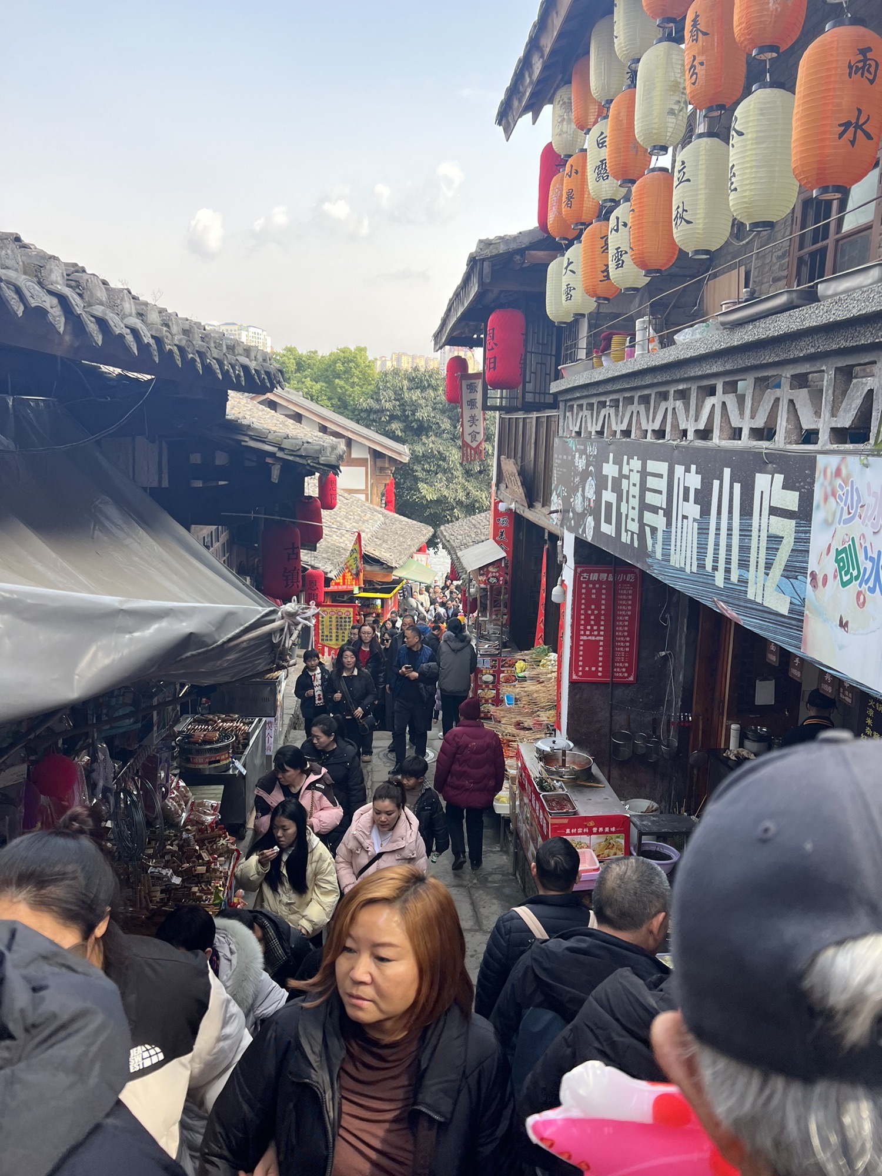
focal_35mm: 26
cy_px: 588
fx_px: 883
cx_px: 441
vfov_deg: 67.3
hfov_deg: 53.1
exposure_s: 1/468
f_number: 1.5
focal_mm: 5.7
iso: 50
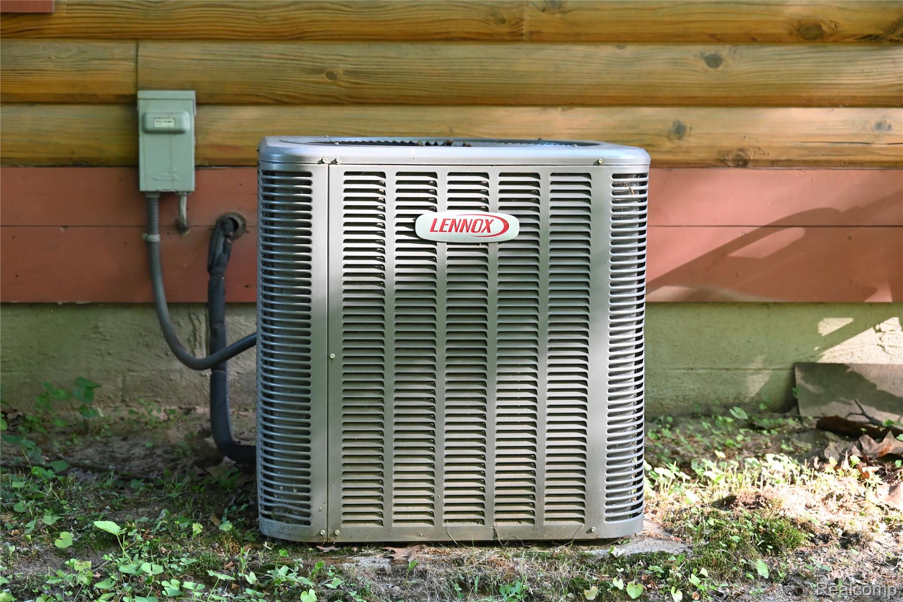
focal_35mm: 76
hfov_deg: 26.6
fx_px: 1906
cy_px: 301
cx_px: 452
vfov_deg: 18.0
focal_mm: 76
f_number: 6
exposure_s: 1/125
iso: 2200
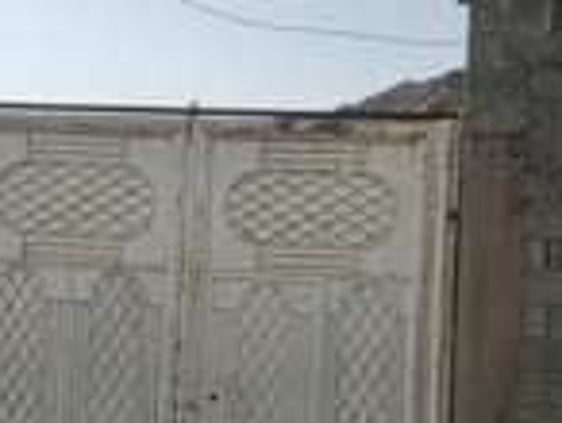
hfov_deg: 32.6
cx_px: 229
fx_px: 959
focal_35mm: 59
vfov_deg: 24.7
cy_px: 290
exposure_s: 1/652
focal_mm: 6.3
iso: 10
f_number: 1.7
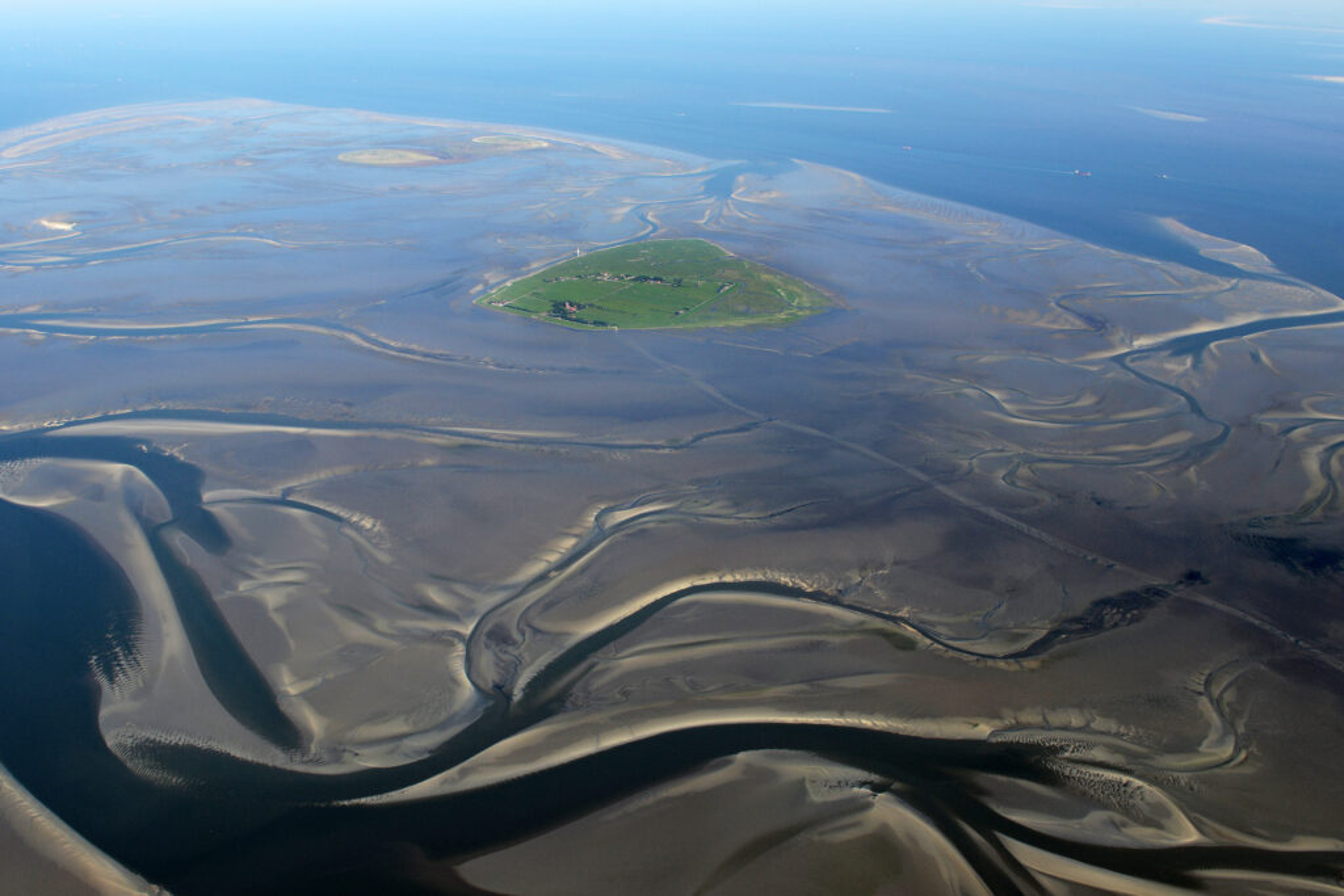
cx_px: 672
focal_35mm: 24
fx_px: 896
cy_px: 448
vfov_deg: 53.1
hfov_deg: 73.7
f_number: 10
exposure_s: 1/640
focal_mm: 24
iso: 320
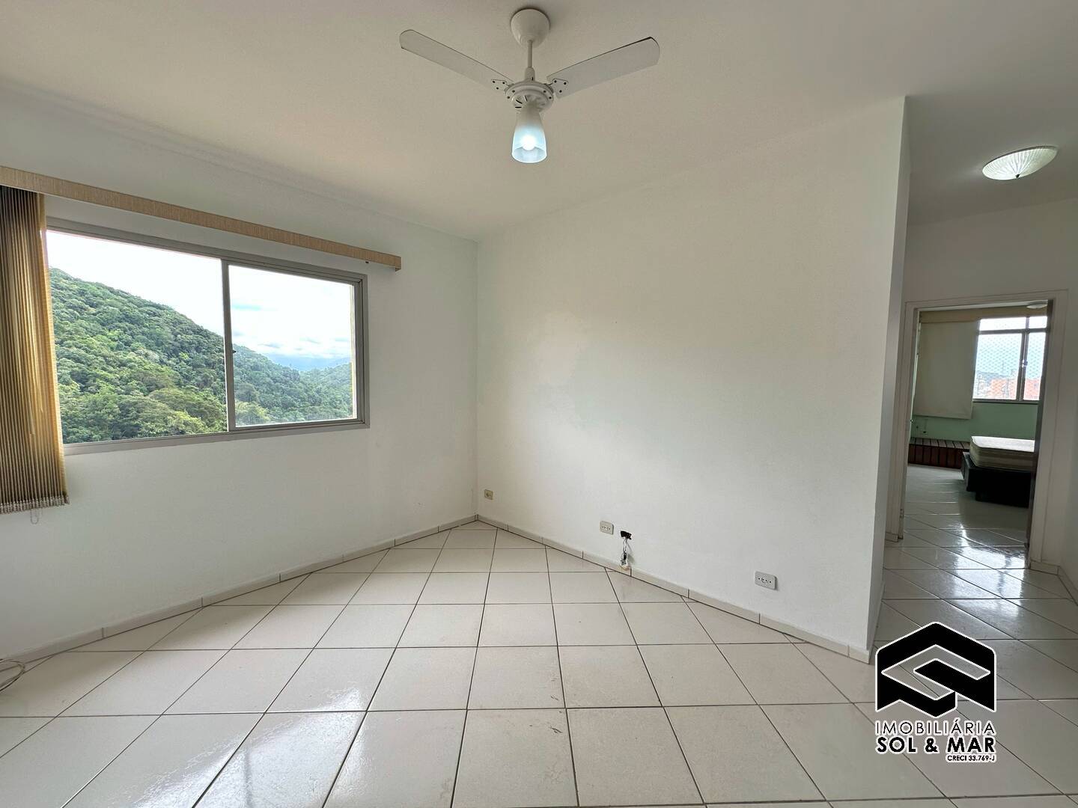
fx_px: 436
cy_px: 404
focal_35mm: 14
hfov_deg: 102.1
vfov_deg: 85.7
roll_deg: -1.0
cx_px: 539
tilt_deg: -4.0
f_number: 2.2
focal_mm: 2.22
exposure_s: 1/203
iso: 40
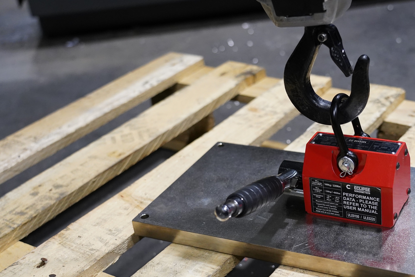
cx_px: 306
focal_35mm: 57
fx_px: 657
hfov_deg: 34.4
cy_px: 159
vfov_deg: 23.8
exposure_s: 1/160
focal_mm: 38
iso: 3200
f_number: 4
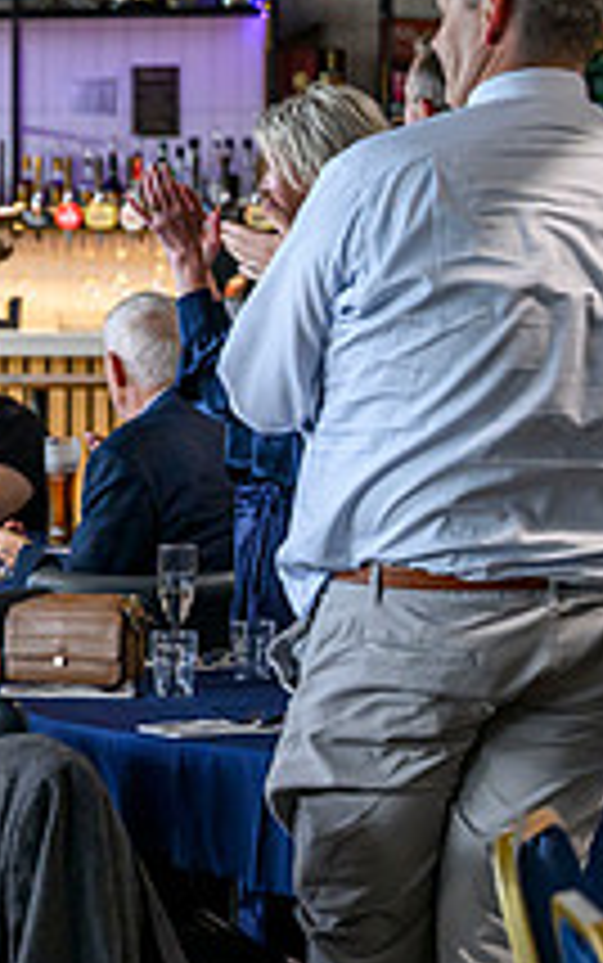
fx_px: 5068
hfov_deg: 6.6
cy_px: 493
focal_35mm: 193
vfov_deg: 10.9
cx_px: -675
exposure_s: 1/400
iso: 2500
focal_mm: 70
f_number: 3.2
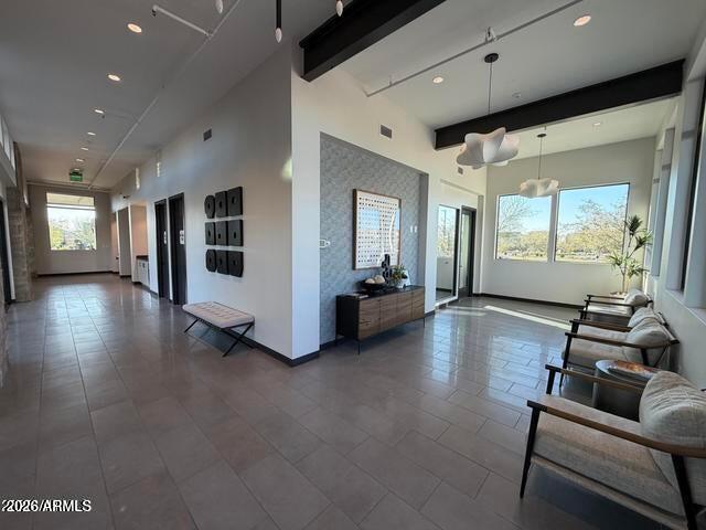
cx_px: 353
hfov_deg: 102.1
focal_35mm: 14
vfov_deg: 85.7
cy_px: 265
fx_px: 286
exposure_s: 1/121
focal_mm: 2.22
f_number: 2.2
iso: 80
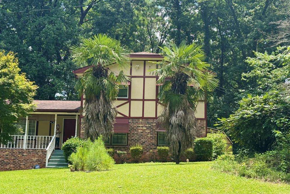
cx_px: 145
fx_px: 411
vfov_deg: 26.5
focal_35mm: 51
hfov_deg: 38.9
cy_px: 102
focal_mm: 6.76
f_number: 1.78
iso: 80
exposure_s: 1/1575
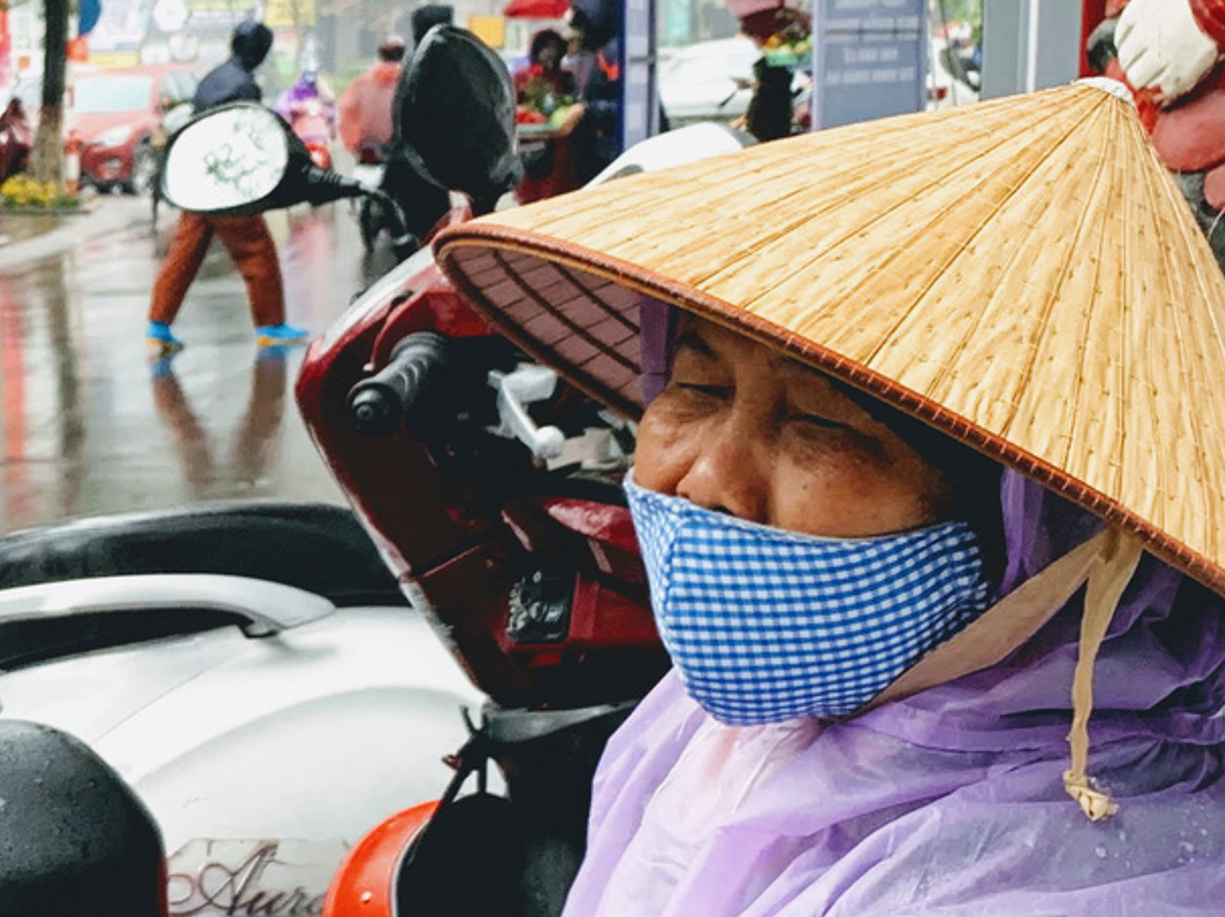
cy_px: 581
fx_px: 3042
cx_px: -277
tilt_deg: -11.5
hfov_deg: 21.1
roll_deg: +2.0
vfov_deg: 17.1
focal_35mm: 86
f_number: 1.8
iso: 80
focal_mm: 4.25
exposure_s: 1/121
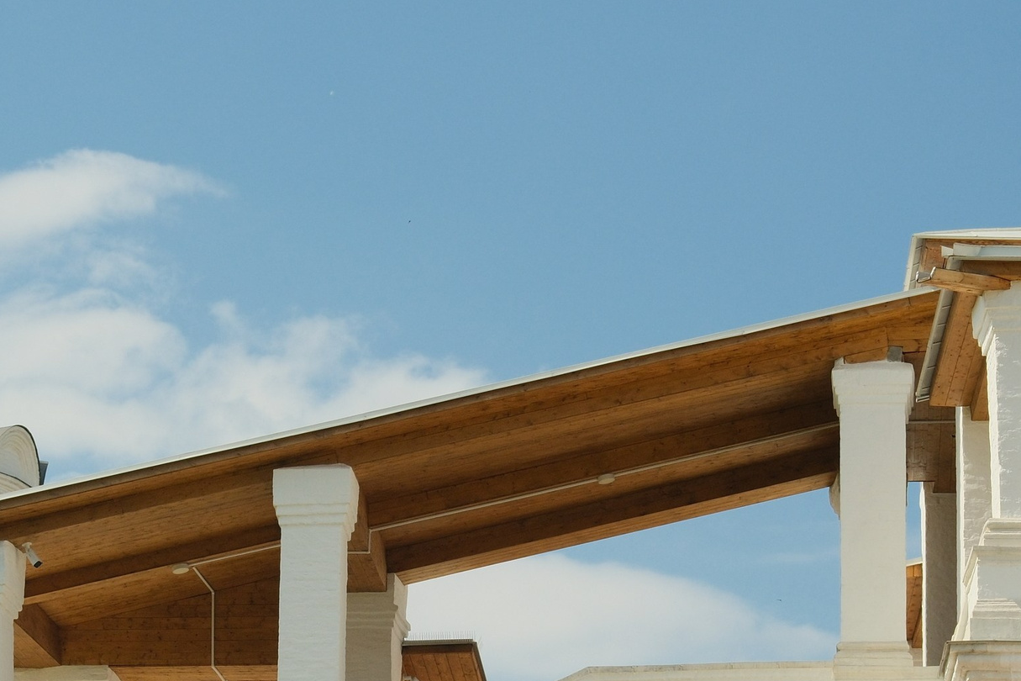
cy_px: 685
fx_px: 4481
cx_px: 329
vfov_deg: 8.6
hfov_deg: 13.0
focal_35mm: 158
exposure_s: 1/1100
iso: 640
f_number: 8
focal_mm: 50
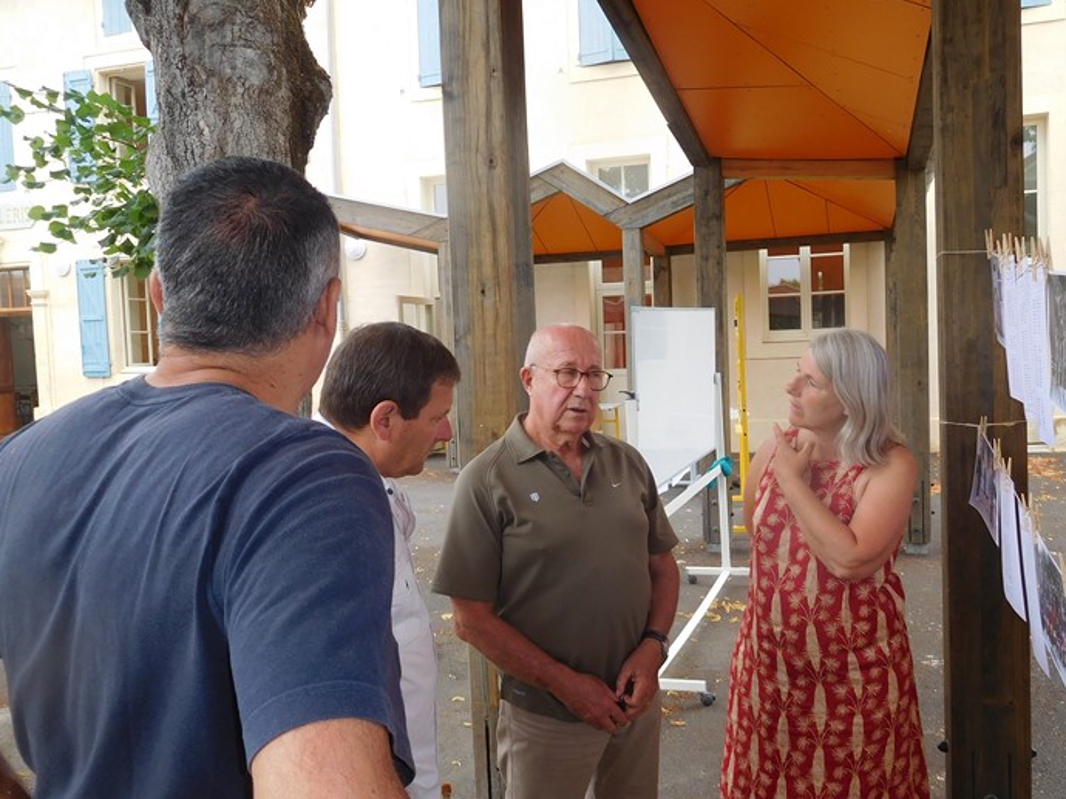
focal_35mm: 29
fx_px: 893
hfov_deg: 61.5
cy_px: 405
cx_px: 592
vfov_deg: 48.2
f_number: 3.4
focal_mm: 4.5
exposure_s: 1/160
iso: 125
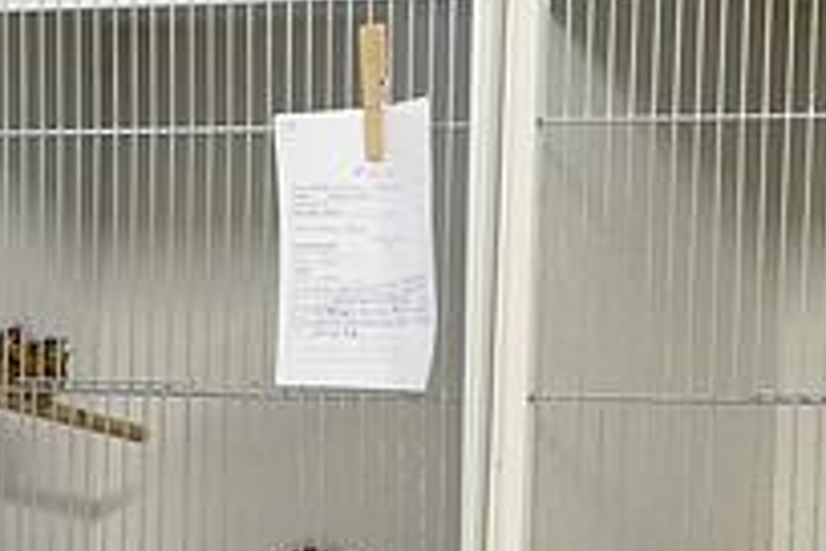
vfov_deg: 7.1
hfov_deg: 11.0
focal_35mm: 187
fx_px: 4290
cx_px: 158
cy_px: 1084
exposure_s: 1/80
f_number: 3.3
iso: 1250
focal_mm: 17.27
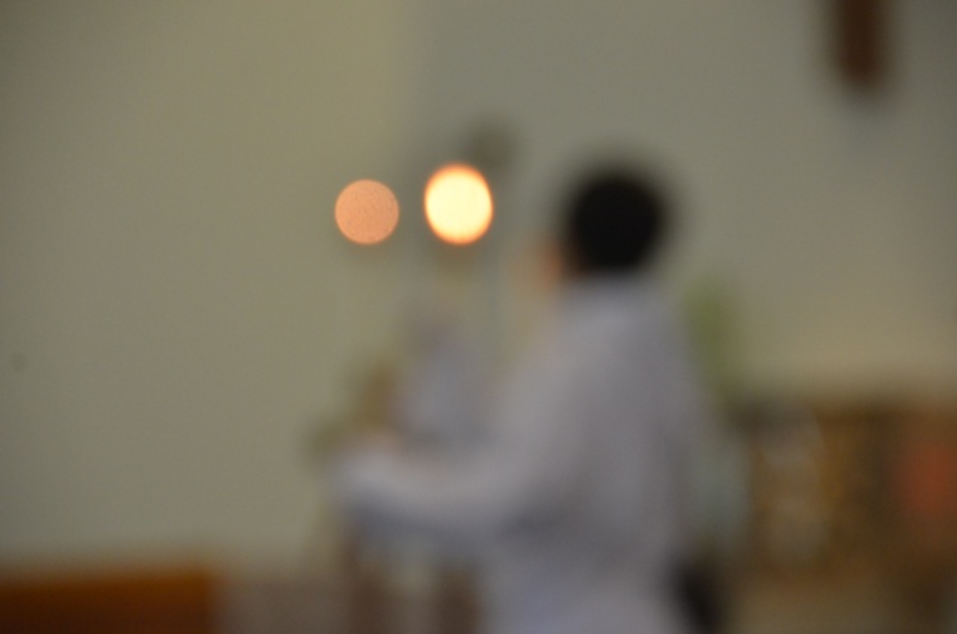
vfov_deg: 4.6
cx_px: 478
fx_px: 7959
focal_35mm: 300
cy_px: 317
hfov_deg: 6.9
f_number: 5.6
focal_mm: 200
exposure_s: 1/80
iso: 1600
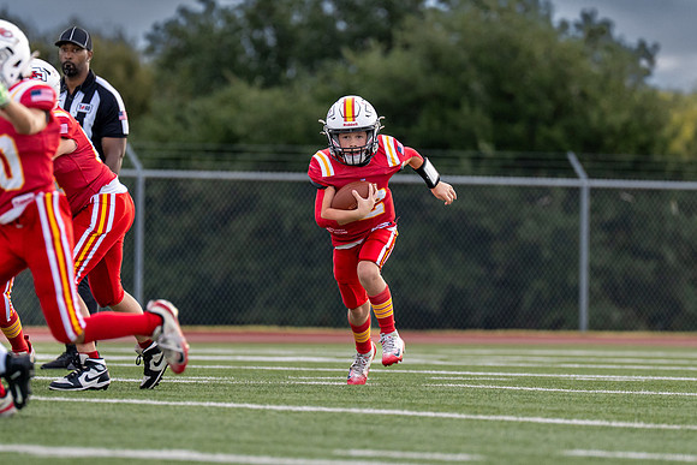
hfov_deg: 4.8
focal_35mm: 425
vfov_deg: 3.2
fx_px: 8234
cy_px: 231
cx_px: 374
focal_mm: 200
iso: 400
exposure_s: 1/2000
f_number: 2.8
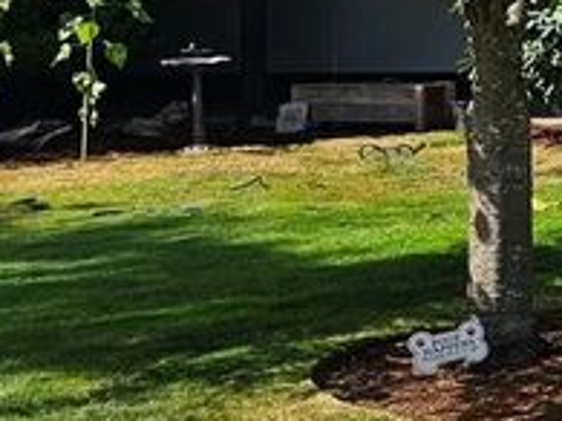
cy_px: -37
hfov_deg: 12.4
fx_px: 1963
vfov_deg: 12.0
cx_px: 1401
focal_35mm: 121
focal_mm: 6.3
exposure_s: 1/617
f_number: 1.7
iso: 10
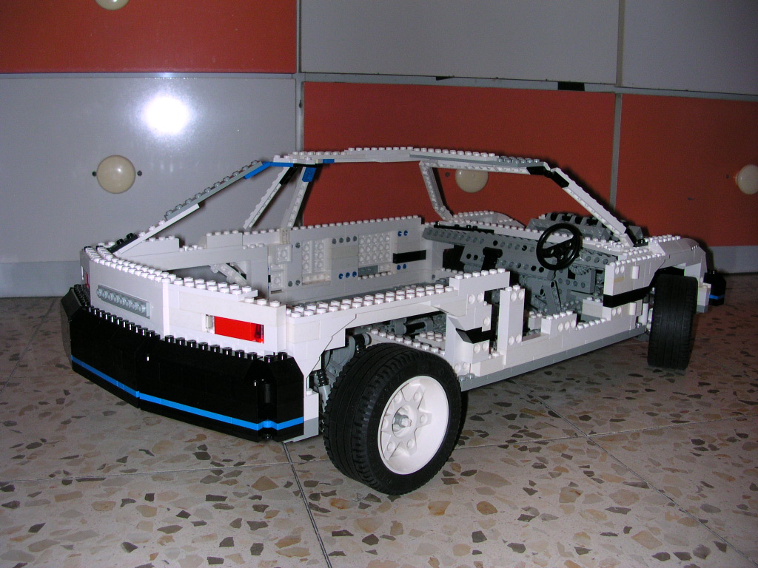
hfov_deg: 50.1
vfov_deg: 38.7
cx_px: 379
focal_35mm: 37
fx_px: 810
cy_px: 284
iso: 100
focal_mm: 5.6
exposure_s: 1/60
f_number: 2.7
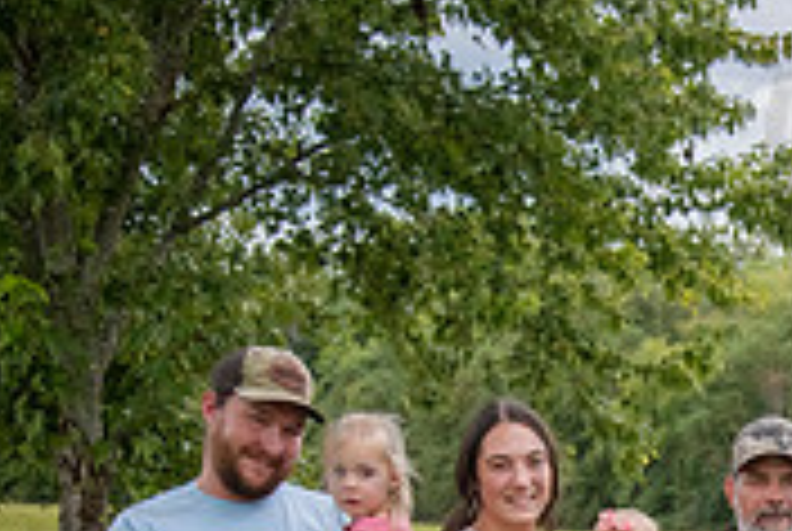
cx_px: 932
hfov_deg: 15.8
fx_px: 2755
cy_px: 682
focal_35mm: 125
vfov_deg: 10.8
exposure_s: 1/500
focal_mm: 38
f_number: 6.3
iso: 400
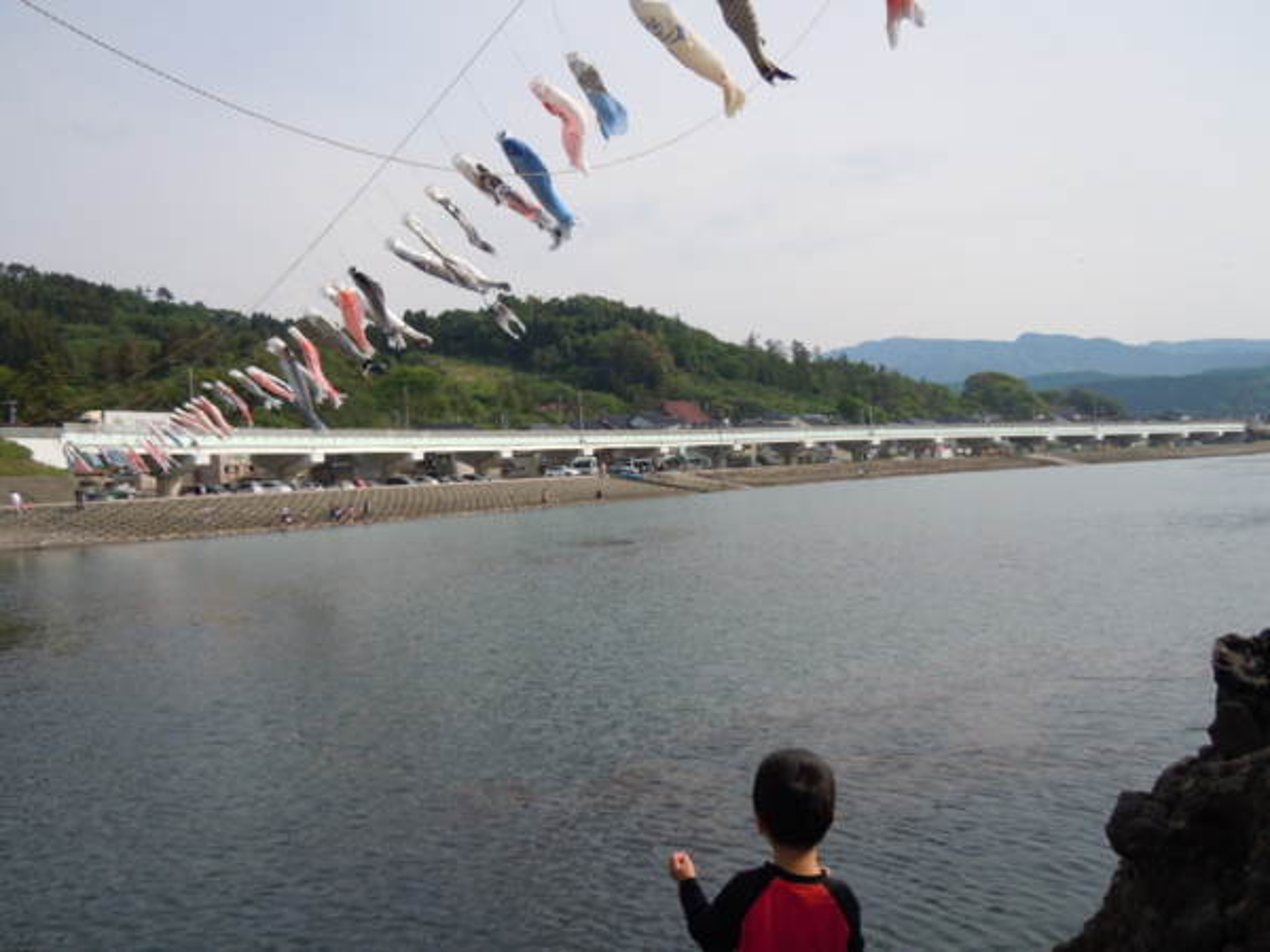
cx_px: 635
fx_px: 1101
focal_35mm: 30
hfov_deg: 60.0
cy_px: 476
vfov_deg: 46.8
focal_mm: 5.4
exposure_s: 1/250
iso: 100
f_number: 7
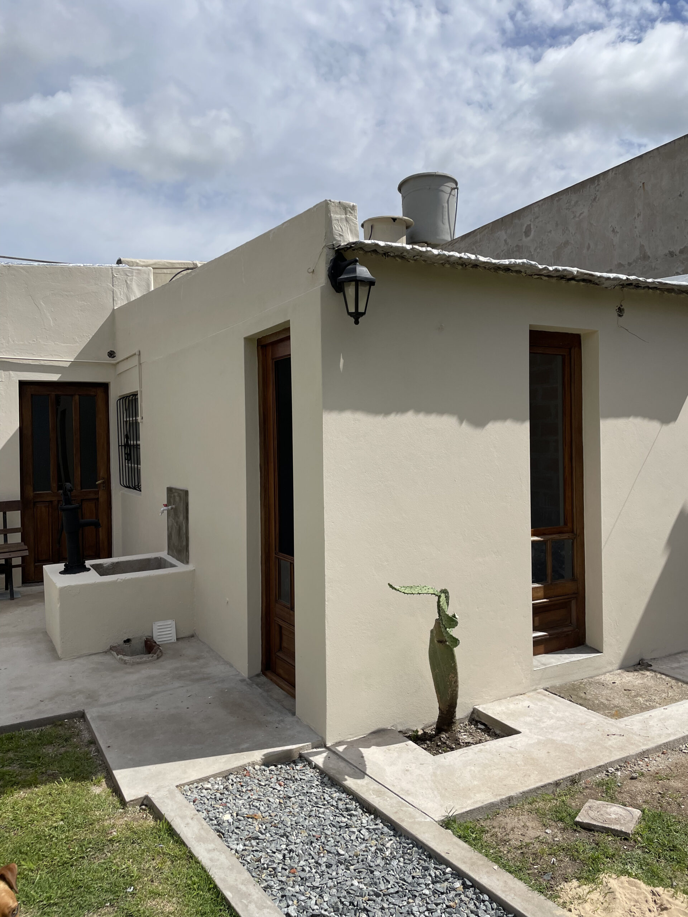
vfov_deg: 67.3
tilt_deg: -0.6
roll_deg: +1.2
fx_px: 689
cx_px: 344
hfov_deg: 53.1
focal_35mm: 26
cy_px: 458
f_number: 1.6
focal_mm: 4.2
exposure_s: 1/6897
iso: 32
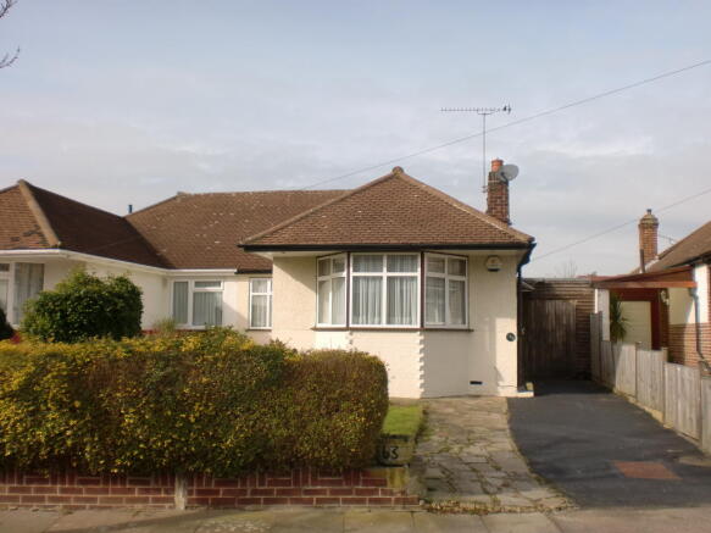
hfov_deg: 52.6
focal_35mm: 35
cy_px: 266
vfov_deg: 40.7
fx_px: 719
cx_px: 356
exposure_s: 1/800
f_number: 3.1
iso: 64
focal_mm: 6.3
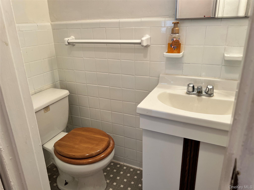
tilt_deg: -20.7
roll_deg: +1.8
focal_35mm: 26
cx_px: 127
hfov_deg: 67.3
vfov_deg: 53.1
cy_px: 95
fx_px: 191
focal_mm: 5.7
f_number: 1.5
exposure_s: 1/60
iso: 80
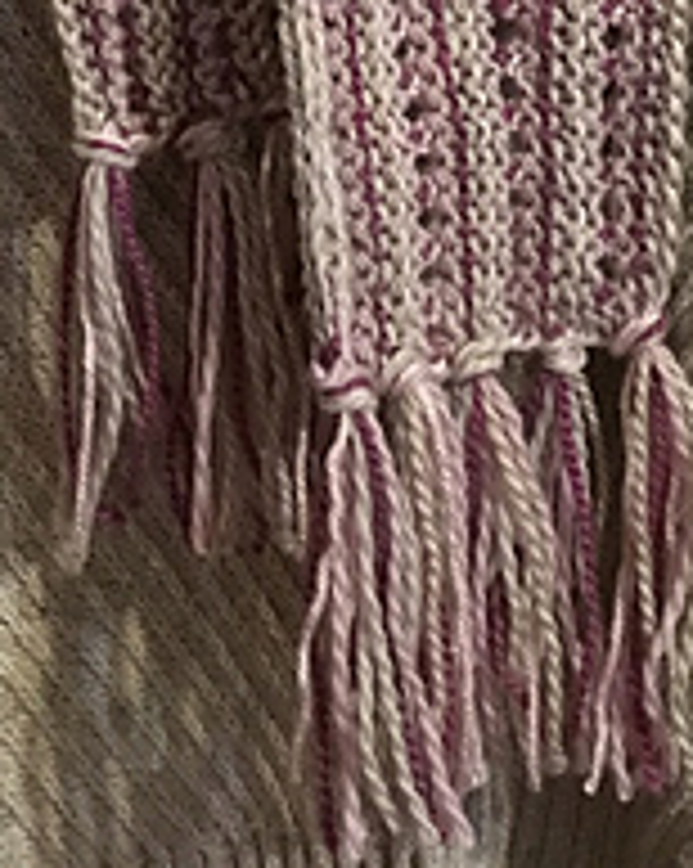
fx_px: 2414
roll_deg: +2.4
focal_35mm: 94
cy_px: -553
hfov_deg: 16.3
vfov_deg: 17.6
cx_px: 243
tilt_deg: -2.9
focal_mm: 4.15
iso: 320
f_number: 2.2
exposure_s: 1/15
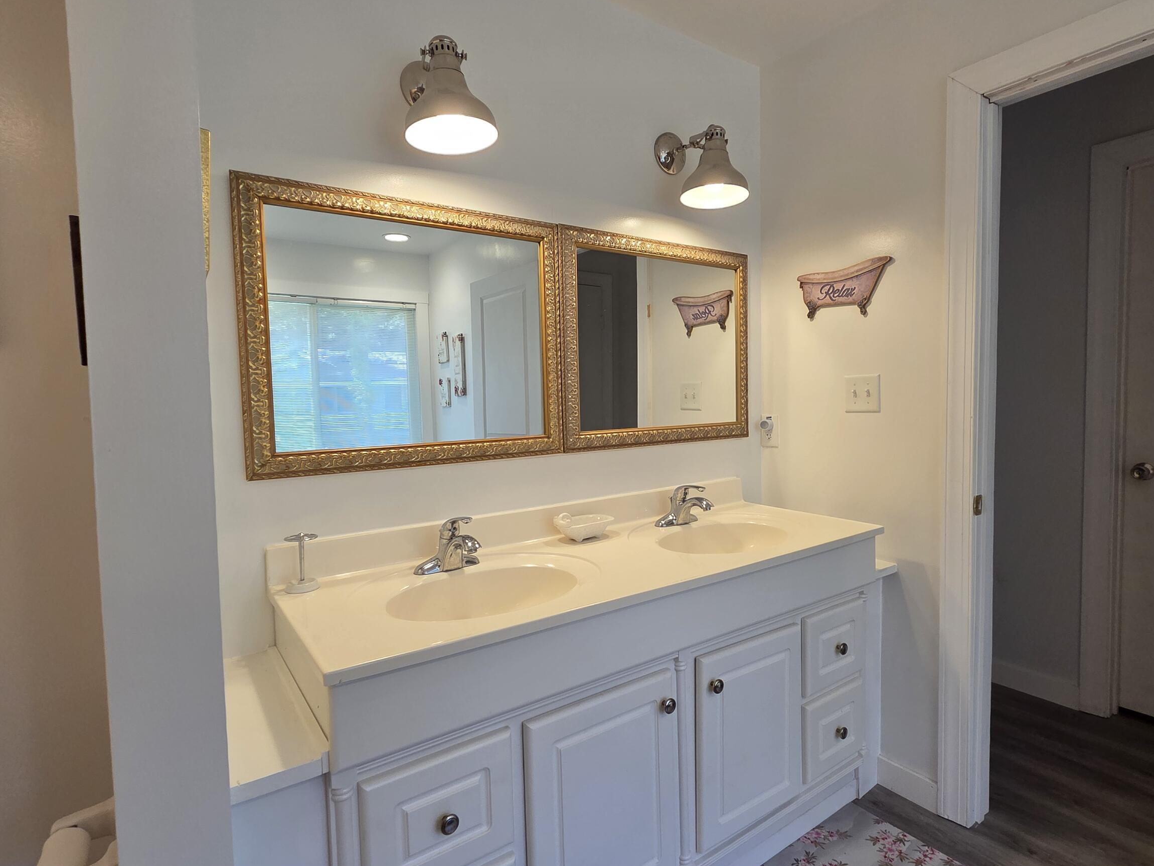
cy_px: 432
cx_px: 601
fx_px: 567
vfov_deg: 74.7
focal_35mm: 17
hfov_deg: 91.0
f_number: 2.2
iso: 160
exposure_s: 1/120
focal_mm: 2.2
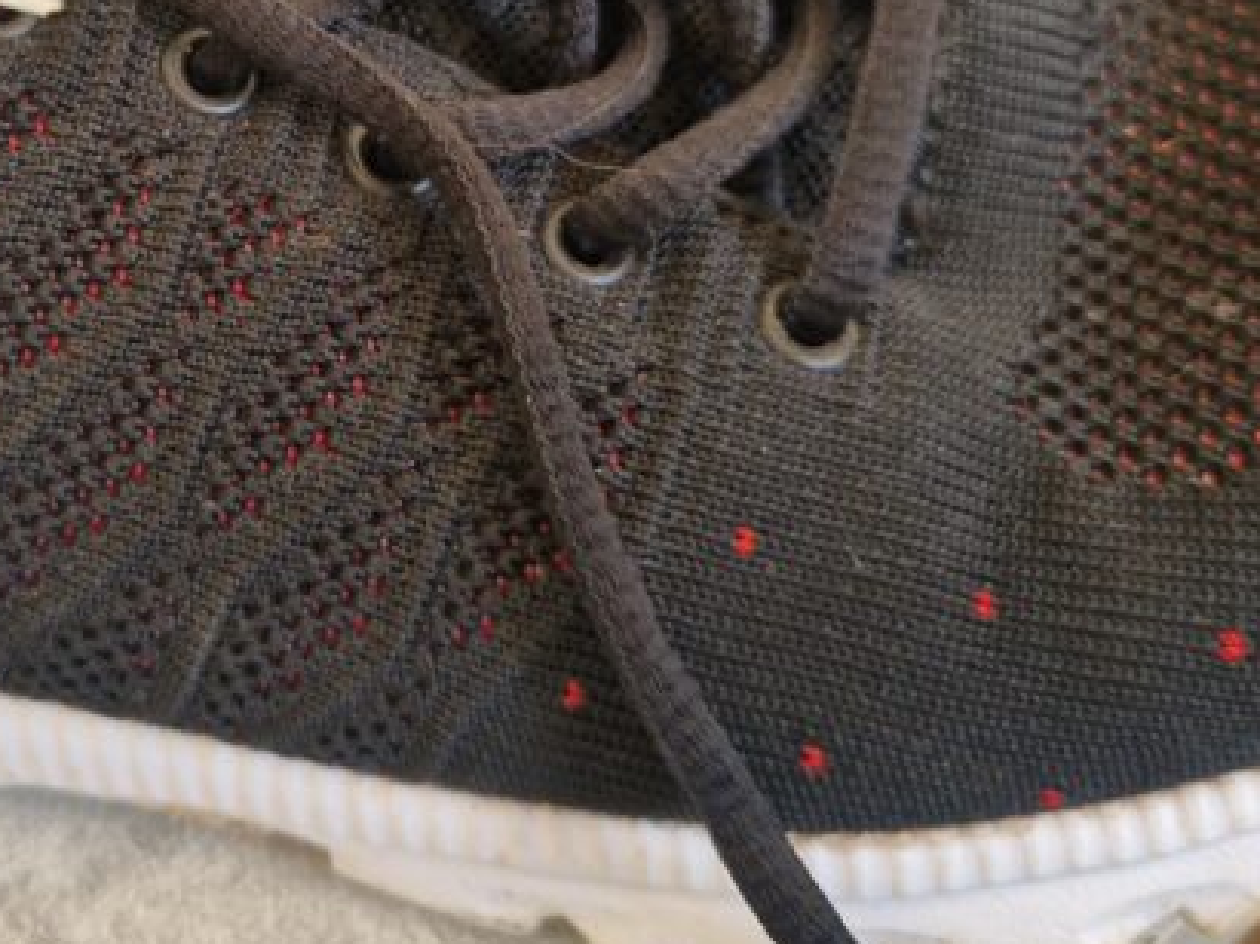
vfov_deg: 25.5
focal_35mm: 56
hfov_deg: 33.2
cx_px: 218
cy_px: 150
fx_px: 2038
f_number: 1.8
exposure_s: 1/120
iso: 50
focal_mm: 5.4
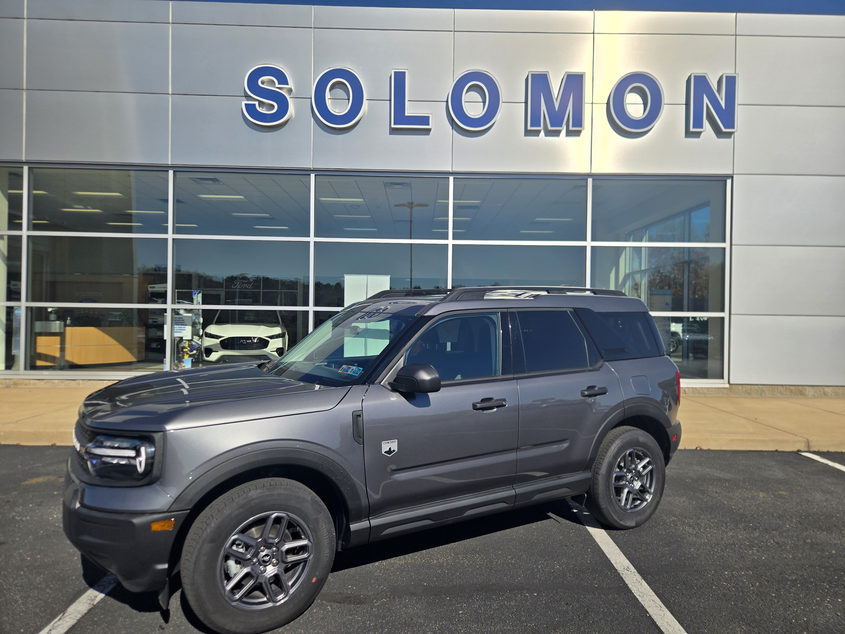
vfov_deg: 58.9
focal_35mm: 23
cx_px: 422
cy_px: 317
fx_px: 561
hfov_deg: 73.9
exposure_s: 1/6836
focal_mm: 5.4
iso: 25
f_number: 1.8
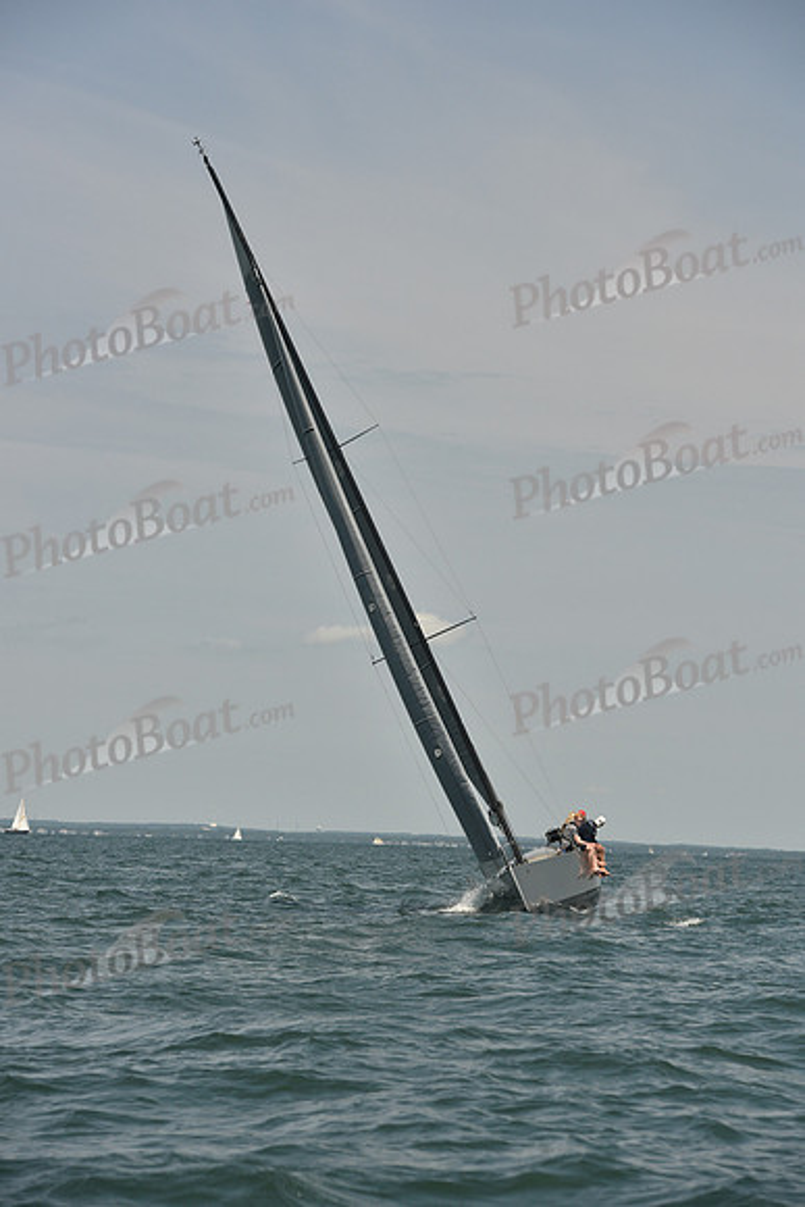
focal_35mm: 112
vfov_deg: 18.3
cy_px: 604
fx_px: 3754
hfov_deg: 12.2
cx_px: 402
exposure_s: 1/1000
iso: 320
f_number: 7.1
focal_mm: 112
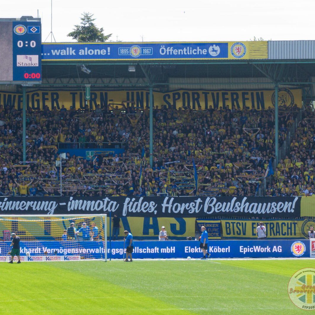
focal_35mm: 273
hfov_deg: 6.4
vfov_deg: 6.4
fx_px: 2811
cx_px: 100
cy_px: 158
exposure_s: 1/200
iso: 200
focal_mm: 78.4
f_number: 8
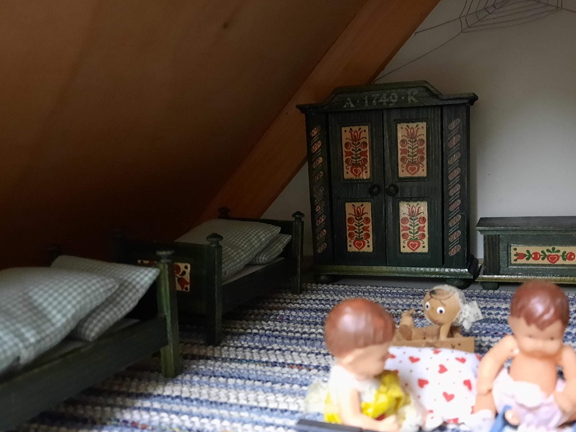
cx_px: 329
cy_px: 244
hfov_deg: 55.1
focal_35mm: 33
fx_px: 549
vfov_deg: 42.9
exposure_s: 1/20
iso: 1000
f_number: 2
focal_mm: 4.6
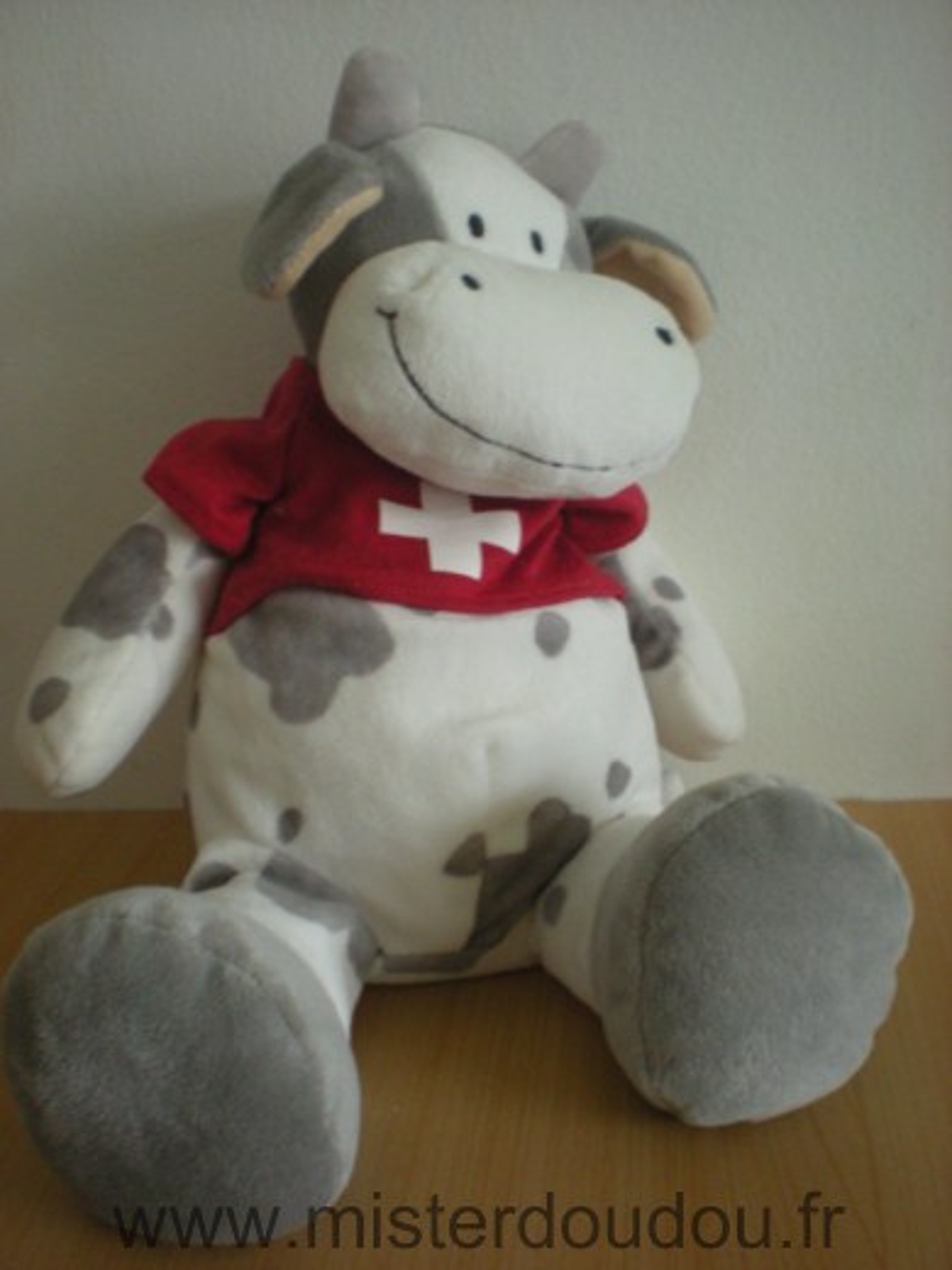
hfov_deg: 37.7
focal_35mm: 38
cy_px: 635
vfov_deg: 49.0
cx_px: 476
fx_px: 1393
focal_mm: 6.3
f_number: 3.1
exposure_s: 1/8
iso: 266
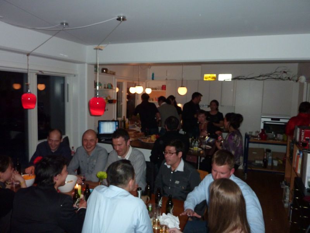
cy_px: 116
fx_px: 224
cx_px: 155
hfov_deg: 69.4
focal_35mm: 25
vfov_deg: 54.9
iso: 200
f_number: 3.3
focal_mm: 4.1
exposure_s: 1/60
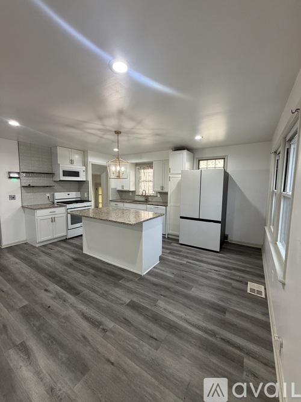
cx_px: 150
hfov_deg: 85.7
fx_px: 162
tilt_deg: -5.2
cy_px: 201
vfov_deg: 102.1
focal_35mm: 14
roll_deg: -1.4
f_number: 2.2
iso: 250
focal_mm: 2.22
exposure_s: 1/120
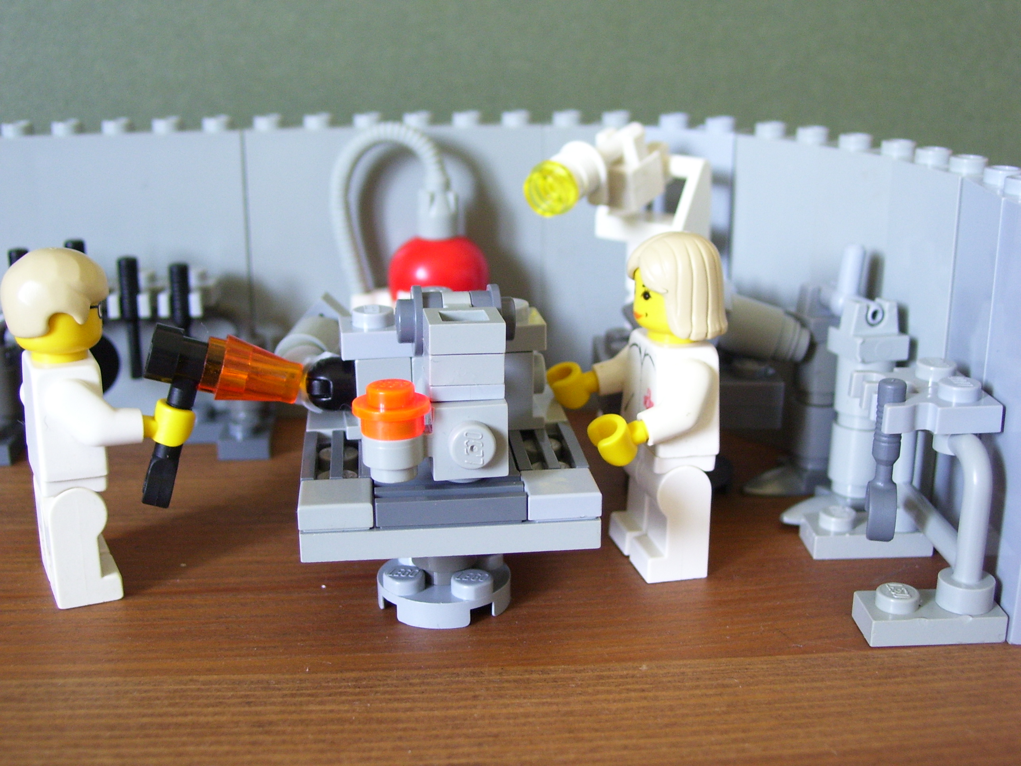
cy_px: 383
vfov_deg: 31.5
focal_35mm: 46
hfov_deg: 41.2
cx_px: 510
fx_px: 1357
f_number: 3
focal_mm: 7.6
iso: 160
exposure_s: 1/10
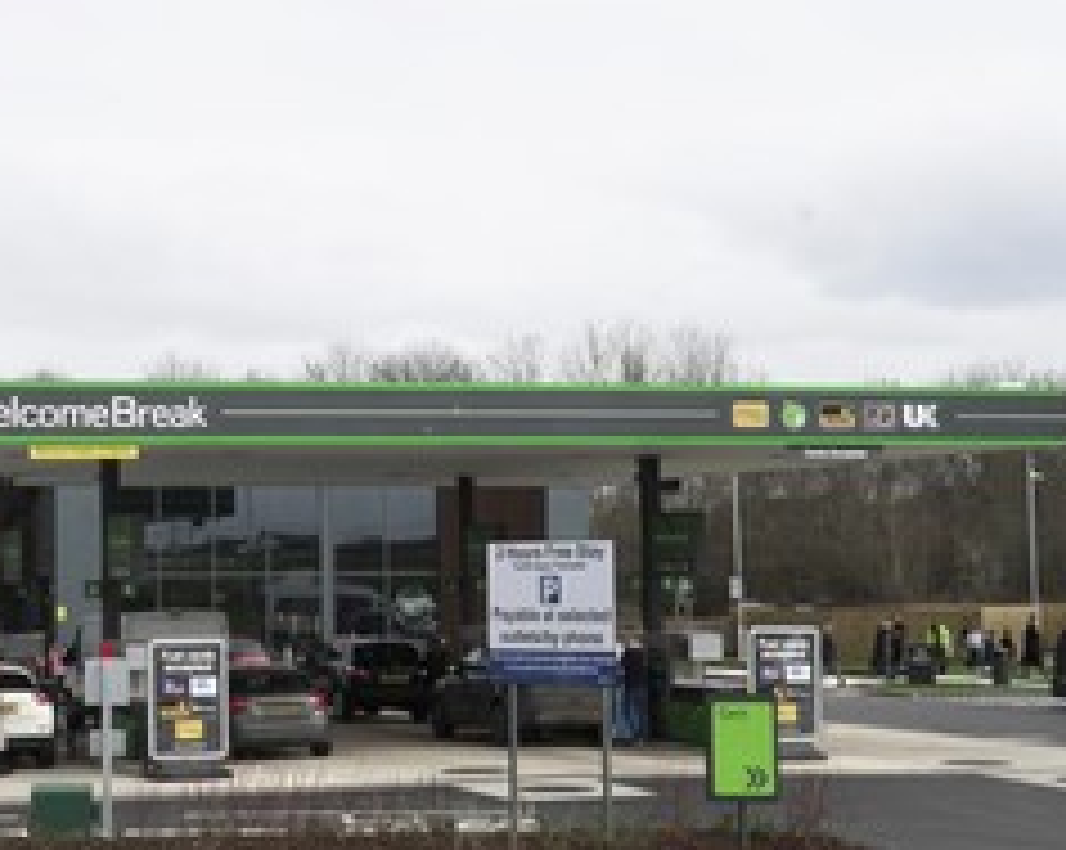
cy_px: 474
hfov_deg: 26.2
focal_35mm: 70
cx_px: 85
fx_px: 2206
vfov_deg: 21.8
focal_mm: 23
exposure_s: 1/50
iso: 250
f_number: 22
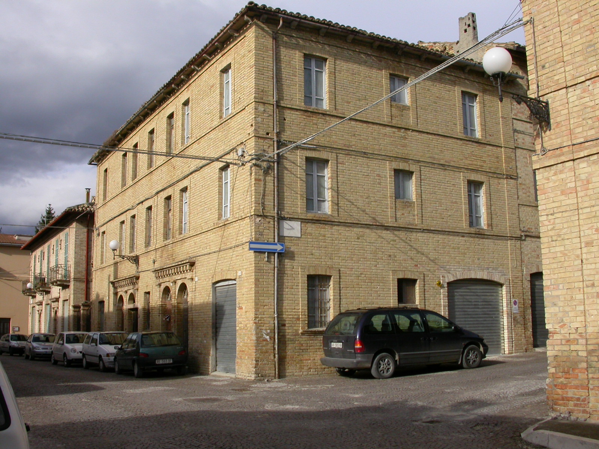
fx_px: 658
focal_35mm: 38
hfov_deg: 49.0
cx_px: 300
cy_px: 224
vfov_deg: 37.7
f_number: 7.5
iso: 100
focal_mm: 7.85
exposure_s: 1/399
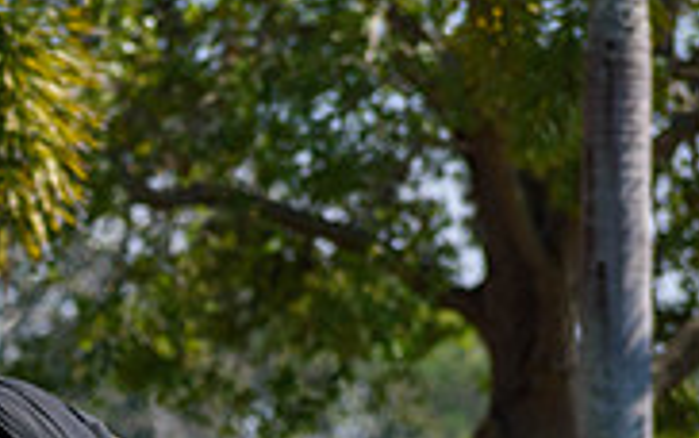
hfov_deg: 3.1
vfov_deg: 1.9
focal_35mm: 683
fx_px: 13019
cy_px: 728
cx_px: -142
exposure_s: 1/2000
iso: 220
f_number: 5.6
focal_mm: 140
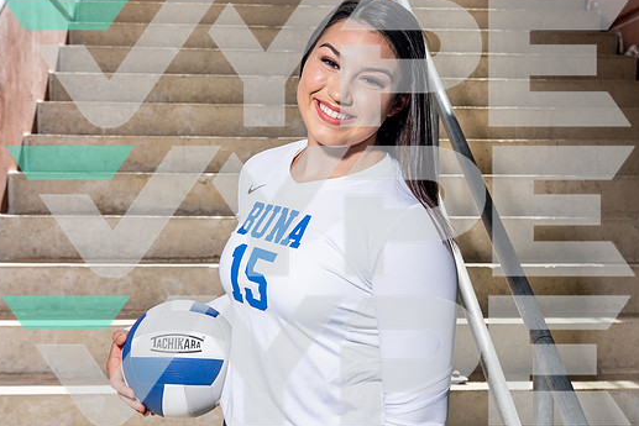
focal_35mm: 55
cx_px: 320
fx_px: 976
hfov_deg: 36.2
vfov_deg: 24.6
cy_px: 212
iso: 100
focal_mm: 49
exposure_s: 1/125
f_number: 8
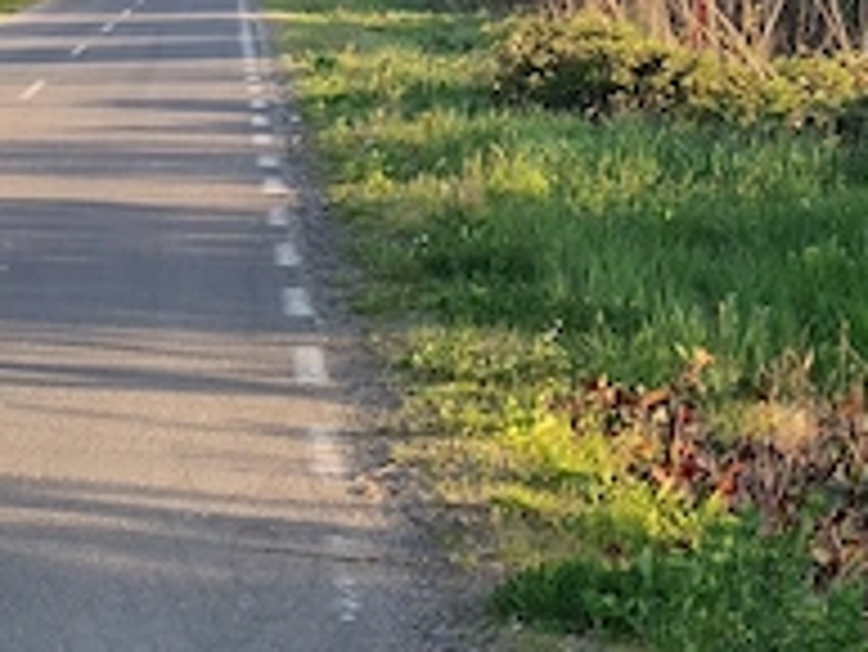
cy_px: 522
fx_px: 3513
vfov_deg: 10.6
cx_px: -112
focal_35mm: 140
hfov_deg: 13.8
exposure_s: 1/190
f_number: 2
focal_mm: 5.9
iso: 25
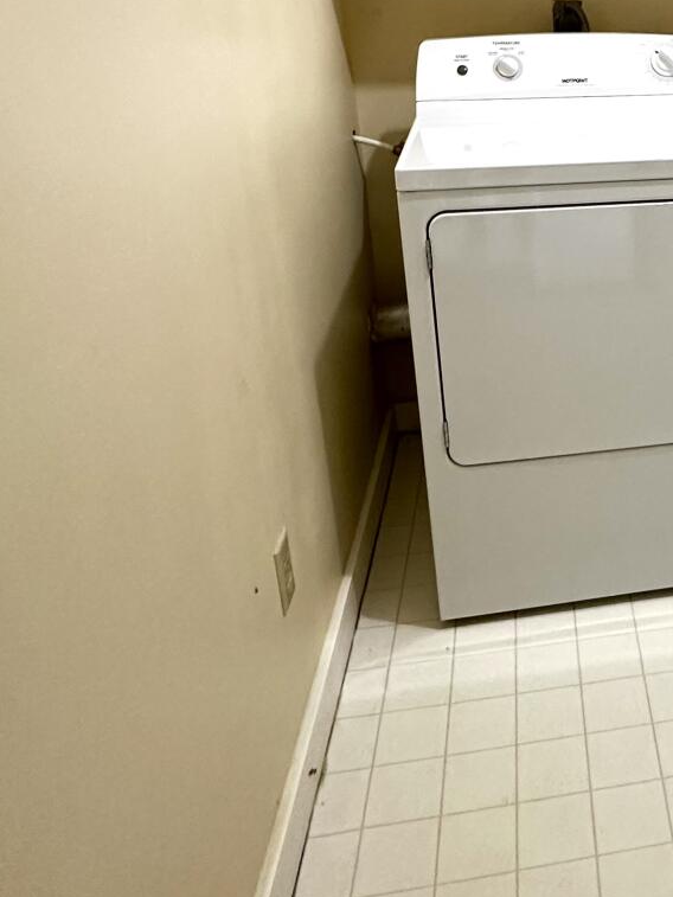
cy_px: 248
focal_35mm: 37
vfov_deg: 48.6
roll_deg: -1.7
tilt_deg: -17.8
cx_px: 728
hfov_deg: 33.9
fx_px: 959
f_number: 2.2
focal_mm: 2.22
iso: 250
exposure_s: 1/60
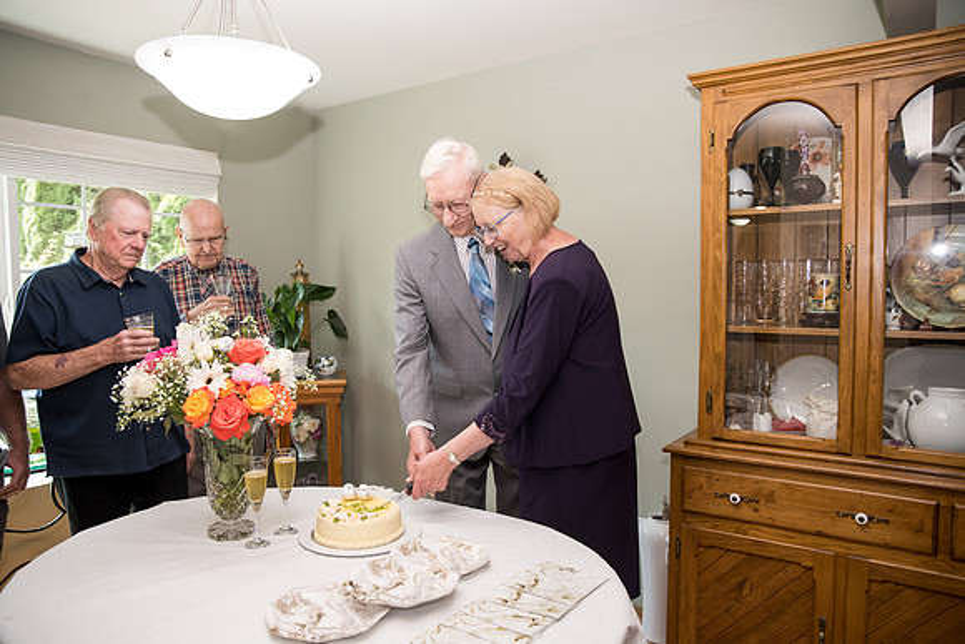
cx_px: 482
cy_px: 322
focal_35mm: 24
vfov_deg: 53.2
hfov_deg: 73.7
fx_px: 643
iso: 2500
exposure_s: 1/320
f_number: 4
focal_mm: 24
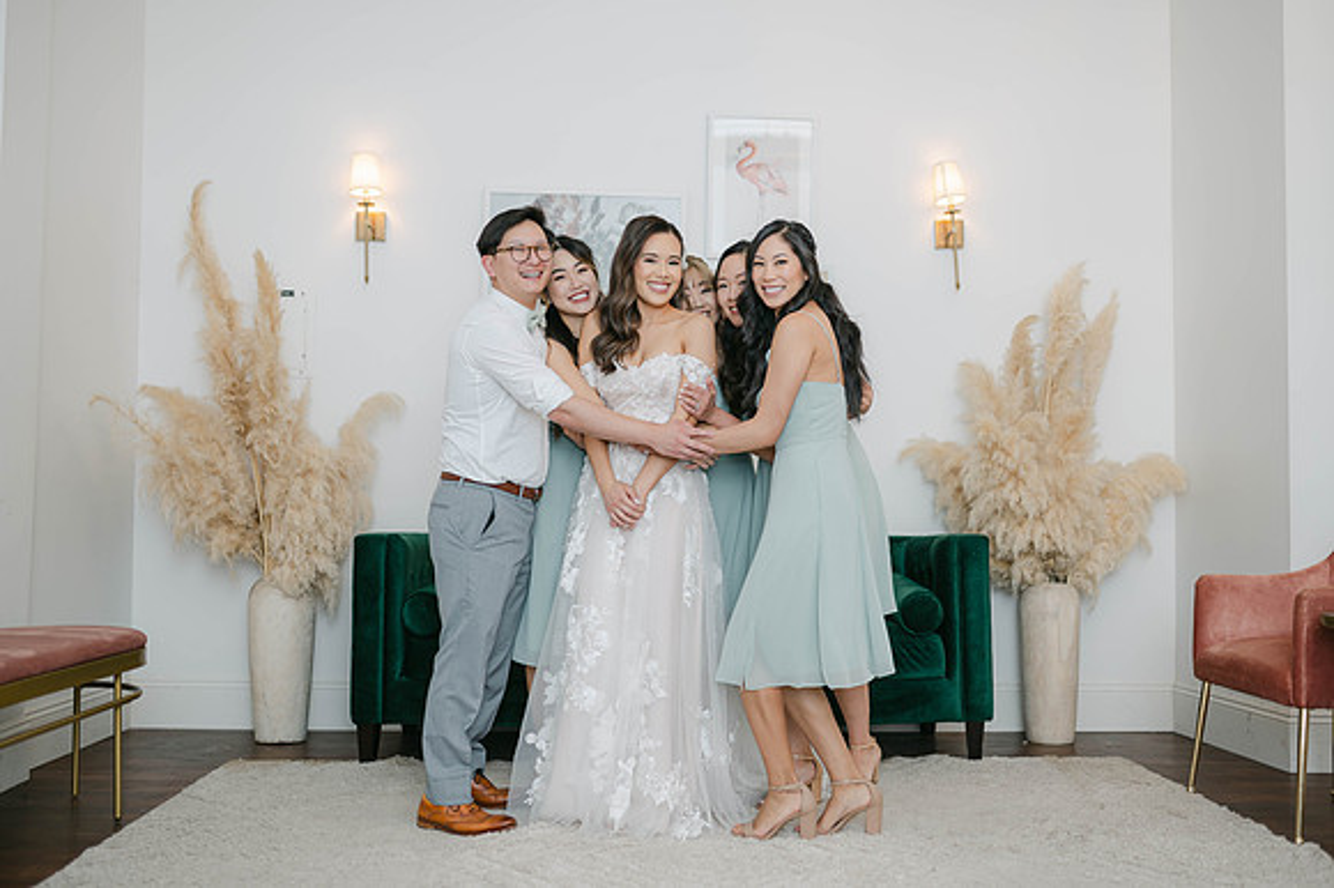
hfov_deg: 53.1
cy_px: 444
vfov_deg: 36.8
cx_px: 667
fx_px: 1335
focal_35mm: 36
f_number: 2
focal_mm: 35
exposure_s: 1/125
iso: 100
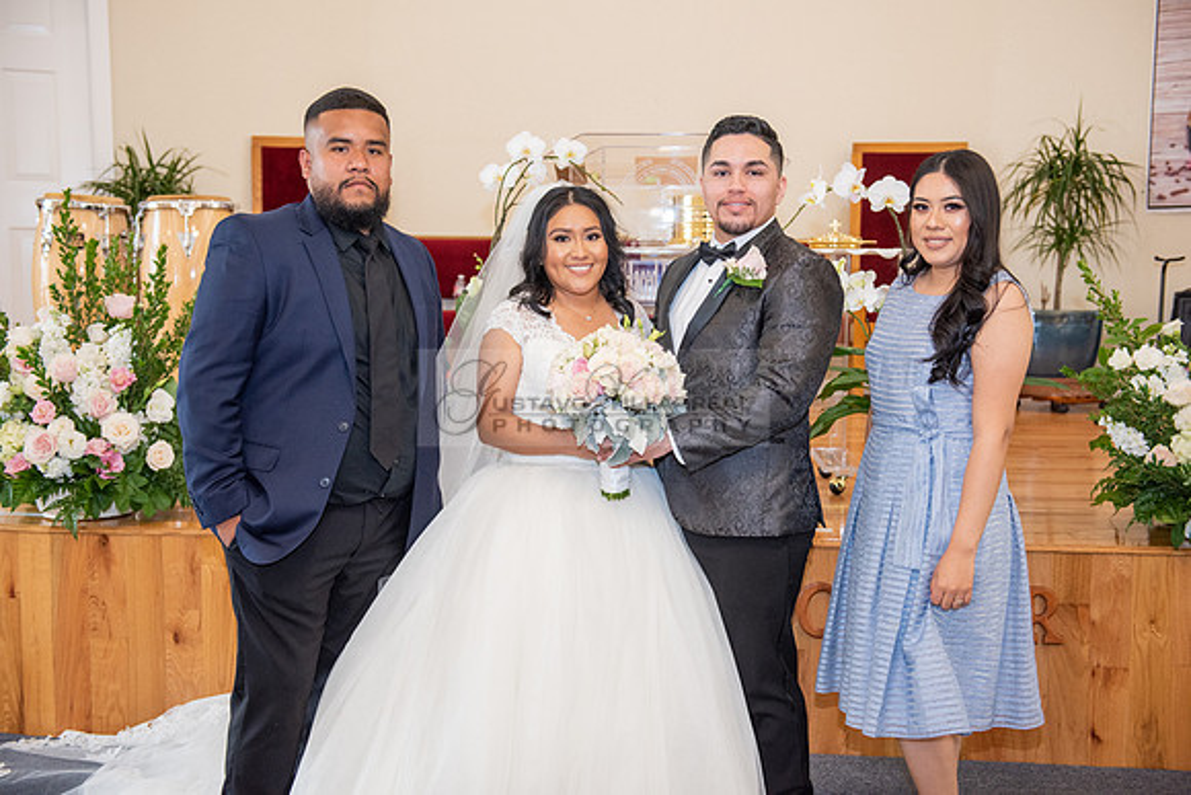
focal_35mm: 44
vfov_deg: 30.5
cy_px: 398
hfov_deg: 44.5
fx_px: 1456
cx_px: 596
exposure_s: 1/160
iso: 1000
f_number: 3.5
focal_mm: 44
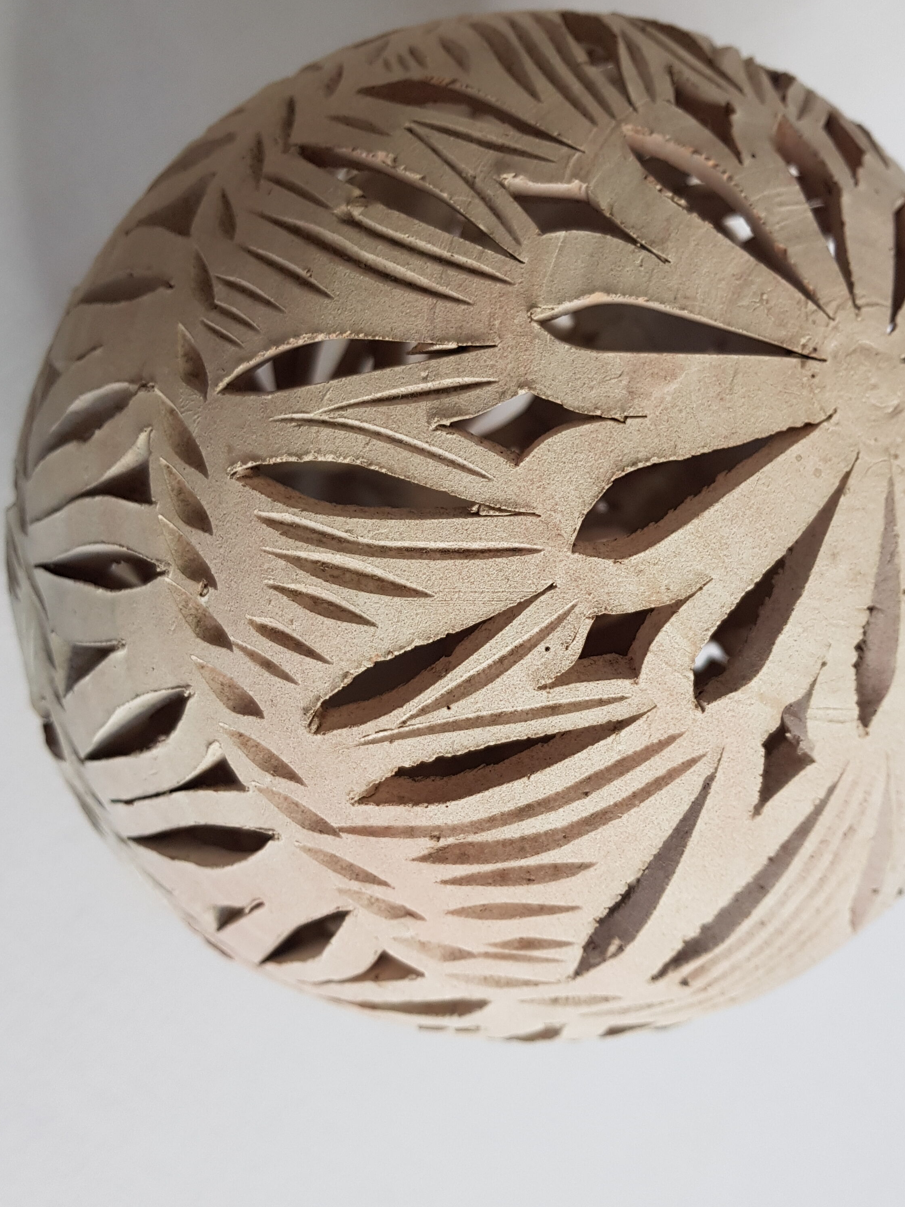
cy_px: 590
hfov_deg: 40.6
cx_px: 516
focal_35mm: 35
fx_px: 1220
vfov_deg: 52.6
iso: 80
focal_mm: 4.2
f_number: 1.7
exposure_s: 1/100
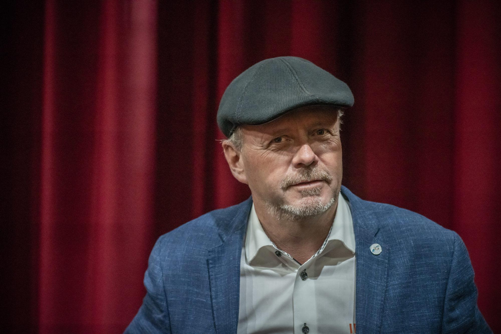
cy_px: 167
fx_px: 1183
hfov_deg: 23.9
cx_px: 250
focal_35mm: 85
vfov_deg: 16.1
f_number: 4.5
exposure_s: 1/320
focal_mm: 85
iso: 8000
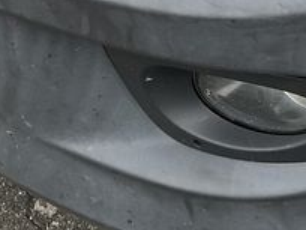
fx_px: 972
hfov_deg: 17.9
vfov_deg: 12.5
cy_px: -158
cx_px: 162
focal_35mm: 110
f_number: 1.8
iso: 20
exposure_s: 1/145
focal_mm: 3
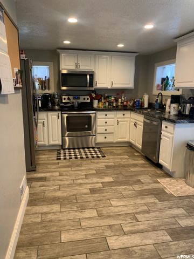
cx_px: 97
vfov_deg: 67.3
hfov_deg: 53.1
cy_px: 130
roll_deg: +0.0
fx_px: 194
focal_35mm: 26
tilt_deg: -10.0
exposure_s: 1/60
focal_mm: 4.25
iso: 125
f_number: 1.8
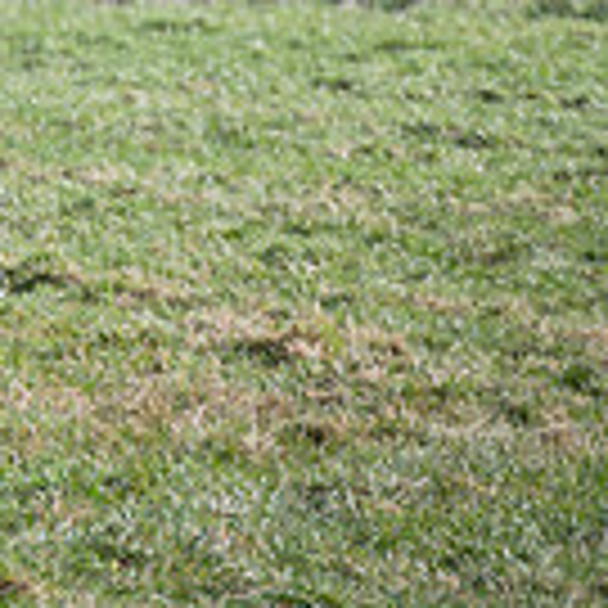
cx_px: -58
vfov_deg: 1.5
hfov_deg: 1.5
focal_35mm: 1134
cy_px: -238
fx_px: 22534
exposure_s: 1/1000
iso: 125
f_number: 4
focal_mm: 165
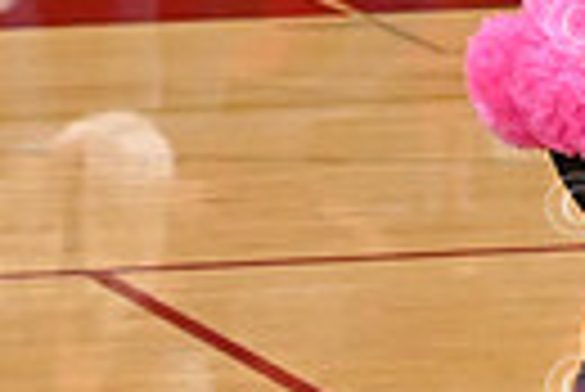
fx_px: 12185
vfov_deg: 1.8
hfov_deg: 2.7
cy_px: 115
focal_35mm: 749
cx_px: 1197
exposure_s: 1/400
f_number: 4
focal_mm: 112
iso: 8000
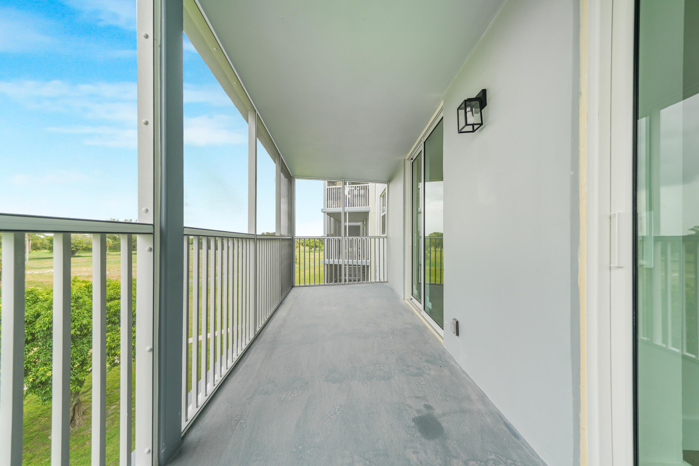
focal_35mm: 12
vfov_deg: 90.0
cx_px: 350
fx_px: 233
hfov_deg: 112.6
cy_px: 233
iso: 125
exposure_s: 1/160
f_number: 4
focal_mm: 12
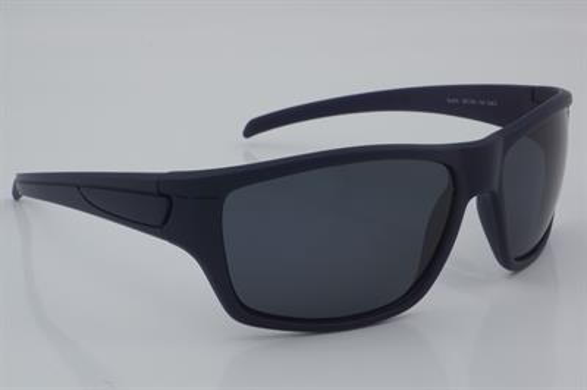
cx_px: 294
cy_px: 195
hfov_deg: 27.0
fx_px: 1222
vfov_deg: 18.2
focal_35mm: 75
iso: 100
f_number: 32
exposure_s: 1/4
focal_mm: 50
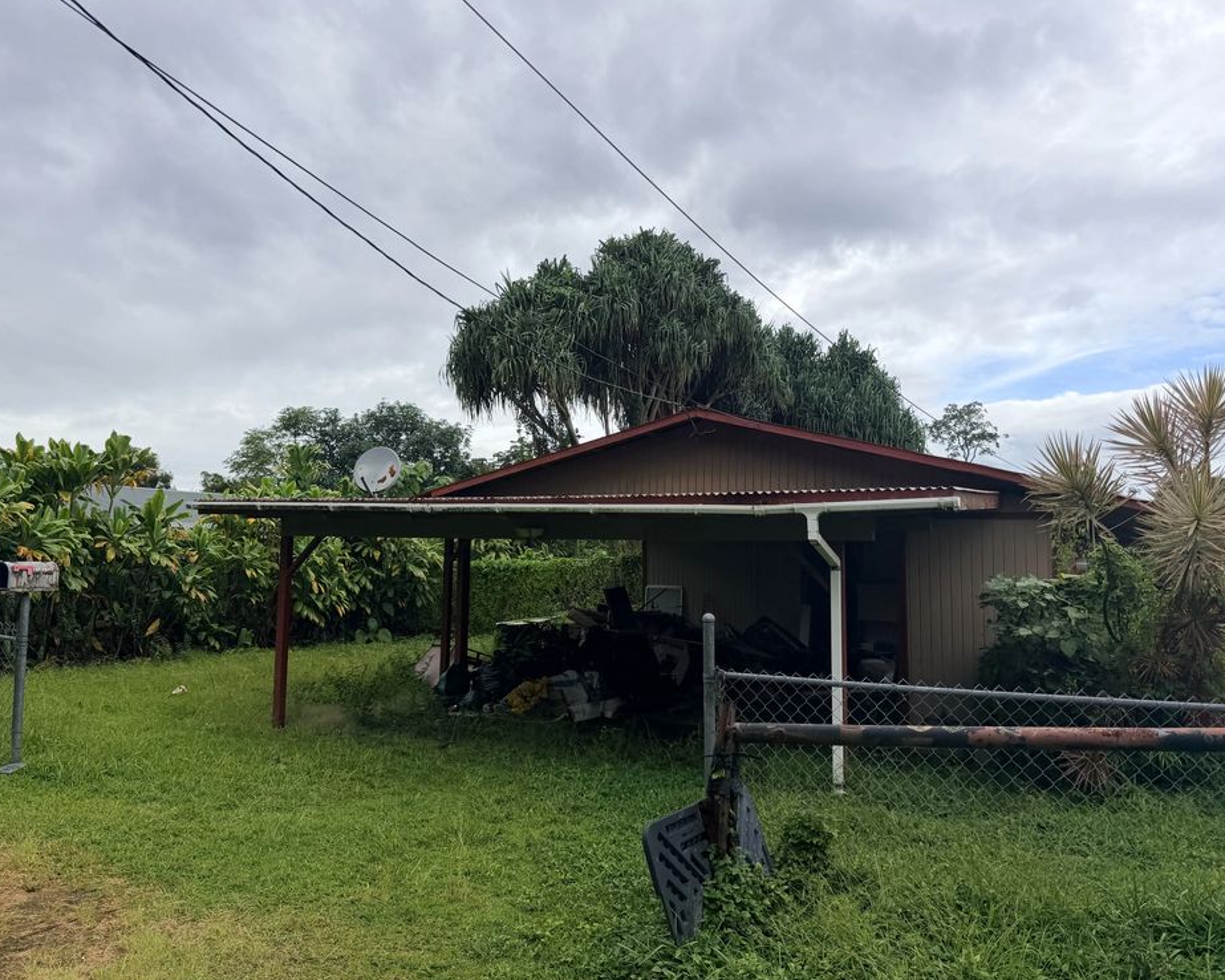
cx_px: 597
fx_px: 942
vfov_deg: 54.9
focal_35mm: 26
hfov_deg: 66.0
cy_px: 481
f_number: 1.78
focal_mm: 6.76
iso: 80
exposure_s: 1/3145
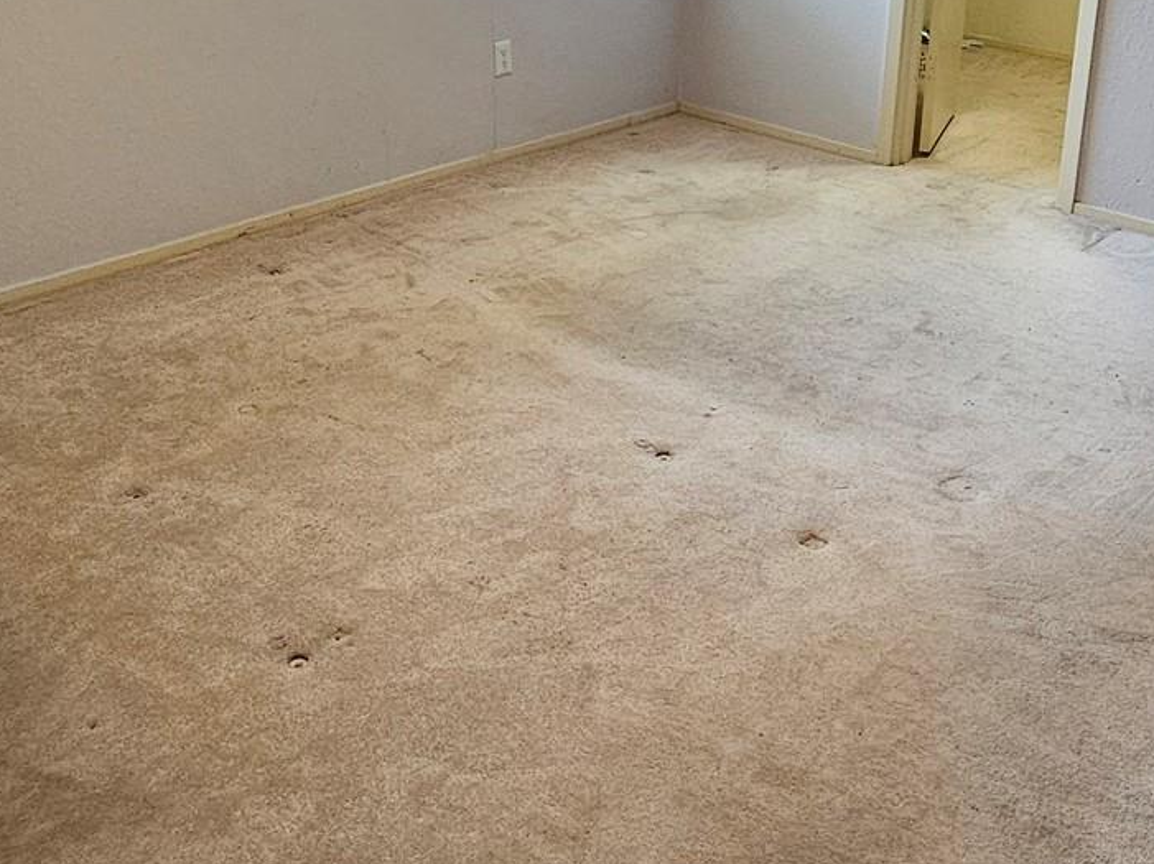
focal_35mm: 38
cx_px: 647
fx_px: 1266
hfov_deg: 48.9
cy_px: 135
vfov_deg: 36.0
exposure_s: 1/40
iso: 320
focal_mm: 2.2
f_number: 2.2
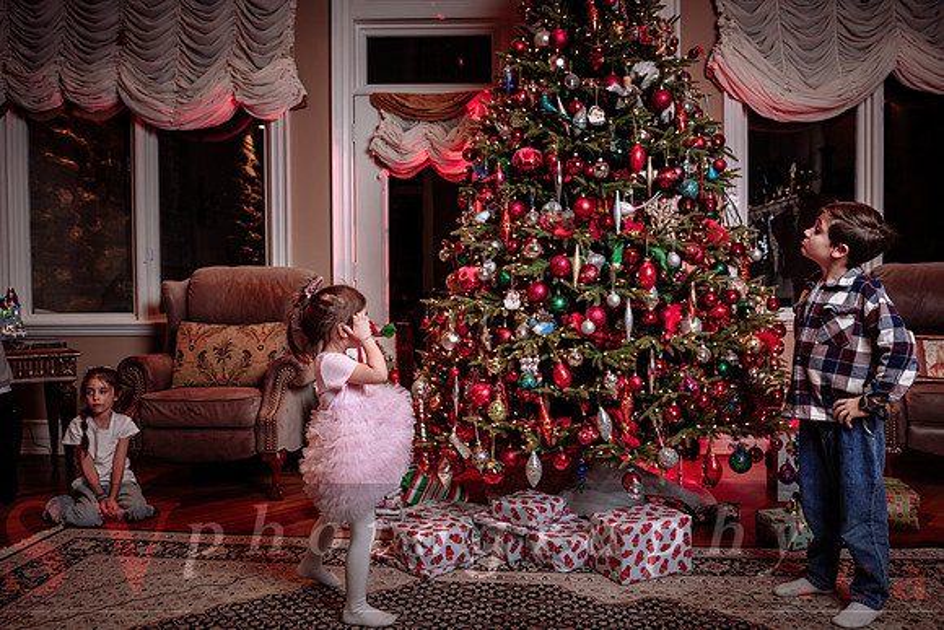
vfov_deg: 46.2
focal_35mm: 28
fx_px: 738
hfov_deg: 65.2
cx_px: 472
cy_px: 315
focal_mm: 28
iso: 500
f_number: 4.5
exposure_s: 1/125
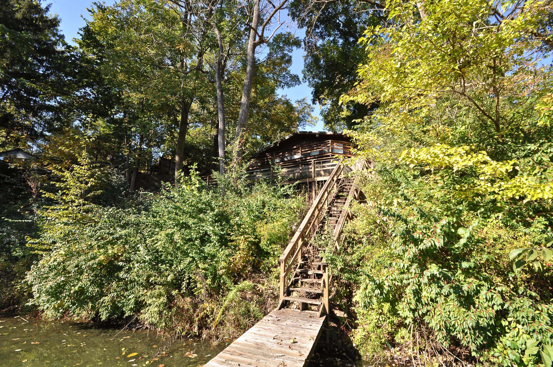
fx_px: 230
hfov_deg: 100.5
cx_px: 276
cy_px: 184
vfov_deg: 77.2
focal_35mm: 15
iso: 200
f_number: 7.1
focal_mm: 10
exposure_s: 1/200
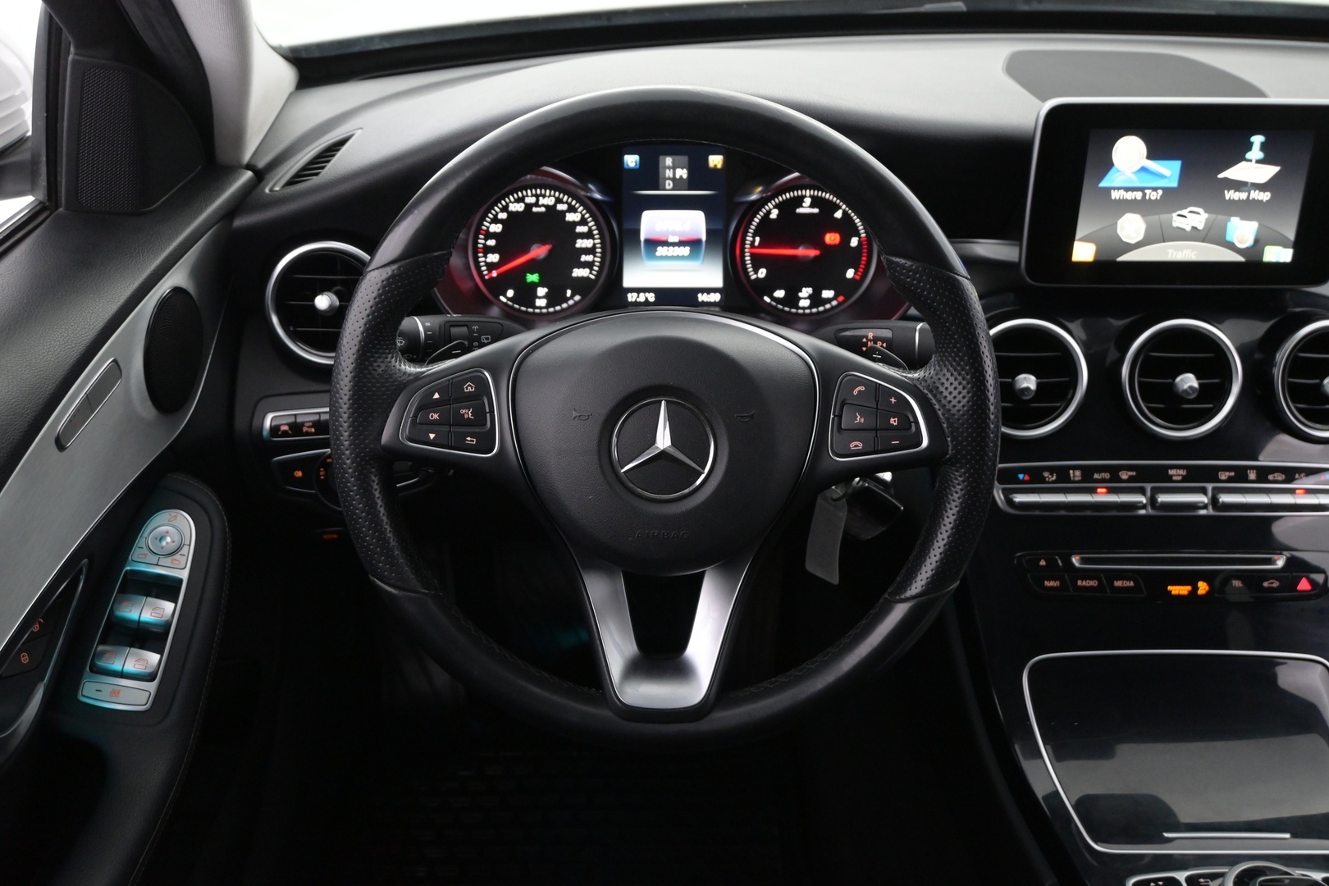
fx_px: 1357
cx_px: 664
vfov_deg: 36.2
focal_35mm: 37
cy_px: 443
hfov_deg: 52.2
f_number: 4.2
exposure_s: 1/40
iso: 2500
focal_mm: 24.5
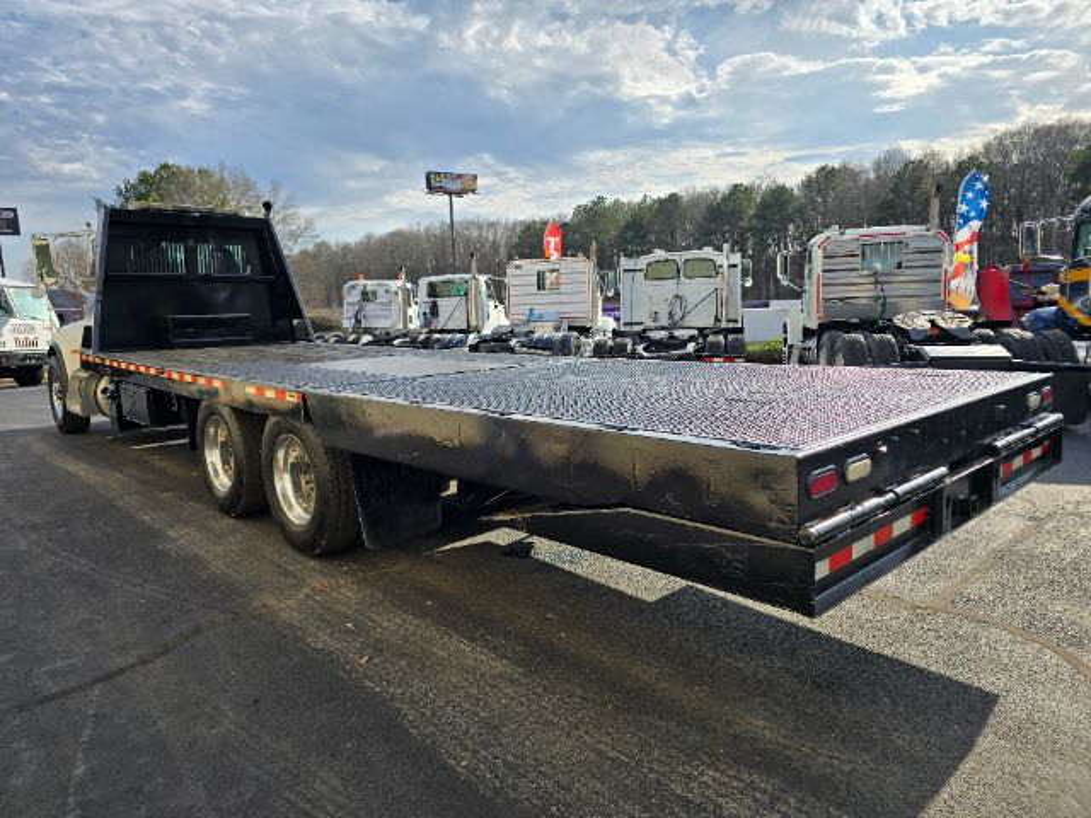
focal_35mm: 23
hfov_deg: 73.9
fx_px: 725
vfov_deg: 58.9
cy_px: 409
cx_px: 546
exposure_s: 1/1235
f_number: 1.7
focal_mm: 6.3
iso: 12
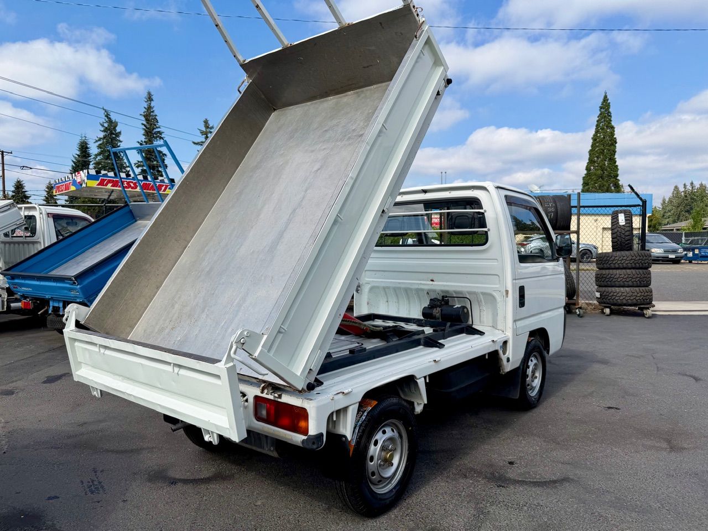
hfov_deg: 71.6
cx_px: 354
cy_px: 266
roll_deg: -0.4
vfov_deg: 56.8
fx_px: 491
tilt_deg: -3.5
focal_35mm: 24
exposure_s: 1/4975
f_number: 1.78
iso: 80
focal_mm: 6.76
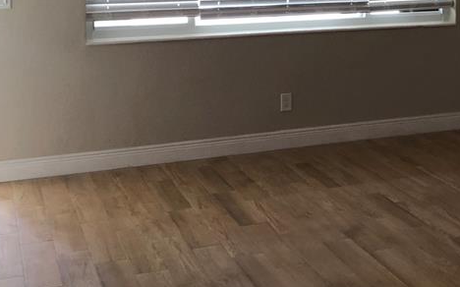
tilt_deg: -2.0
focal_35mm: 65
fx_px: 814
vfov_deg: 19.3
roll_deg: +1.2
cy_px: -18
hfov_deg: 31.2
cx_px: 321
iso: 32
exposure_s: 1/24
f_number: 1.8
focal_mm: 4
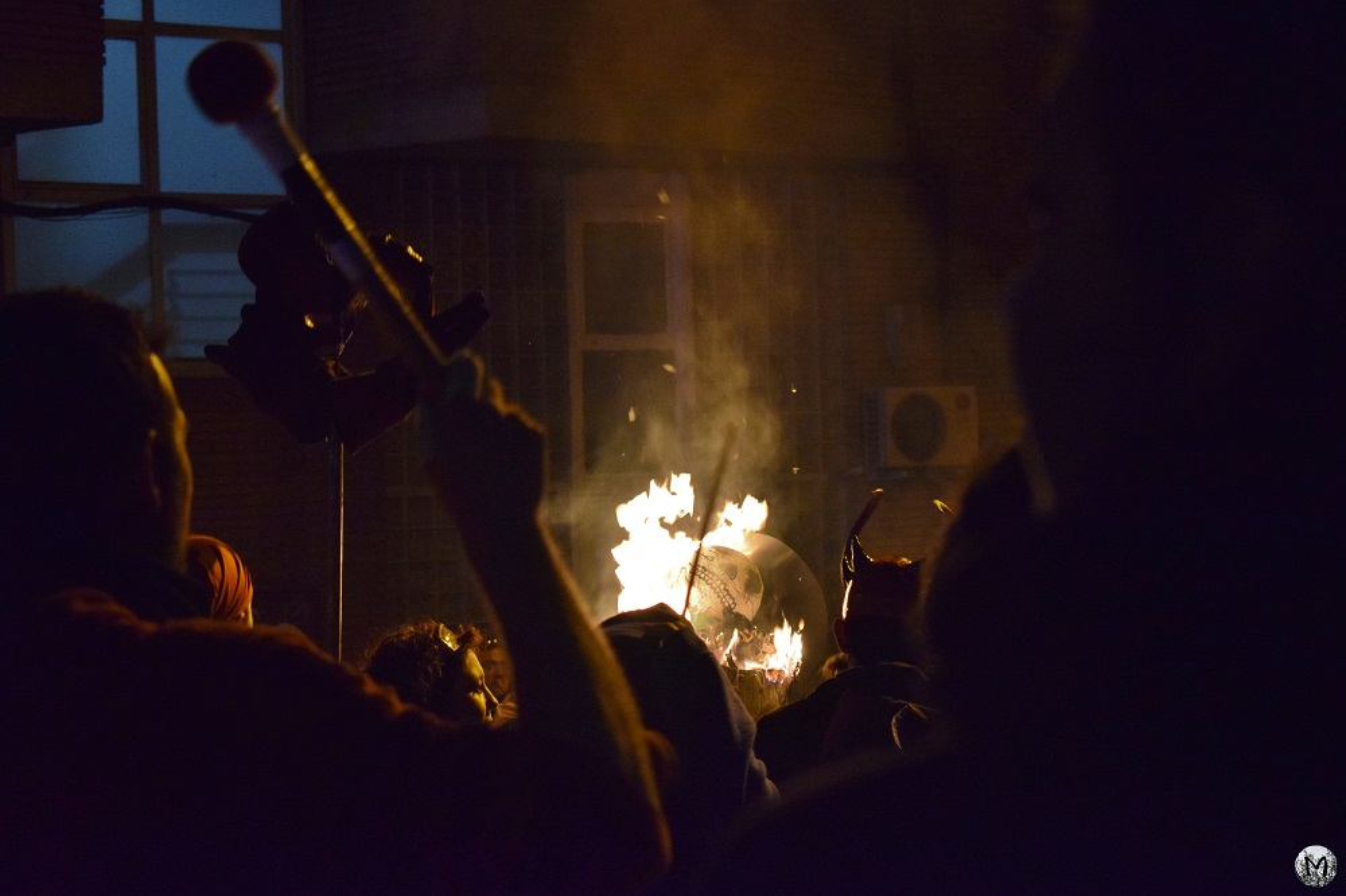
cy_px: 448
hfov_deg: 24.6
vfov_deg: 16.5
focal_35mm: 82
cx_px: 673
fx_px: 3083
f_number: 5.6
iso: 3600
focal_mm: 55
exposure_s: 1/60
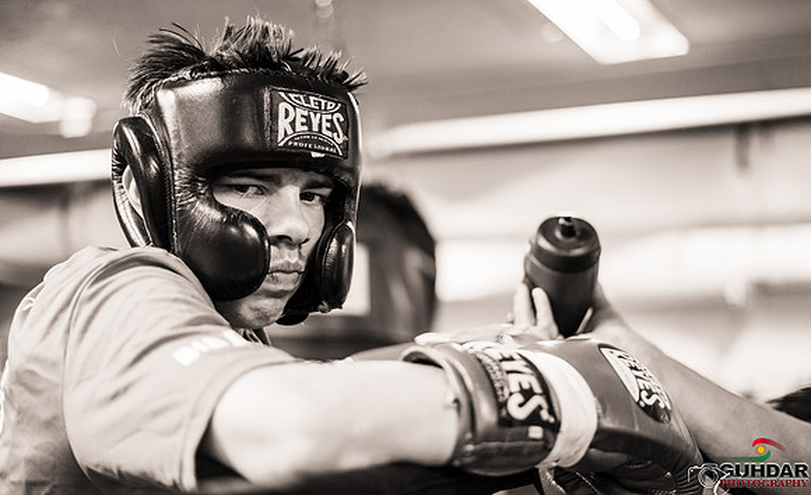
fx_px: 1250
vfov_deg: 22.4
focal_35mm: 57
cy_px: 195
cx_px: 450
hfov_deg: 35.9
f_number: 1.8
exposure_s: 1/400
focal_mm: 50
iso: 1600
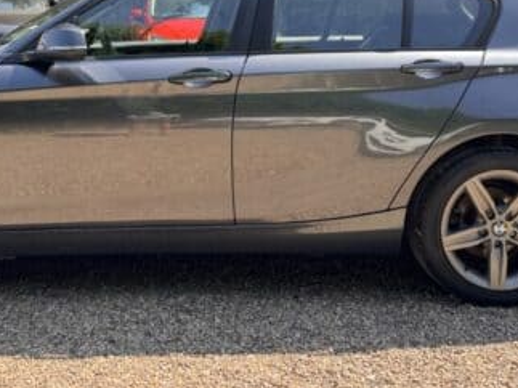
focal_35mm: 52
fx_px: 778
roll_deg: -0.5
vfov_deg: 26.7
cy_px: 14
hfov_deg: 36.4
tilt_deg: -1.6
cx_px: 167
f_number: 1.78
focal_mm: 6.76
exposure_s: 1/756
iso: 80
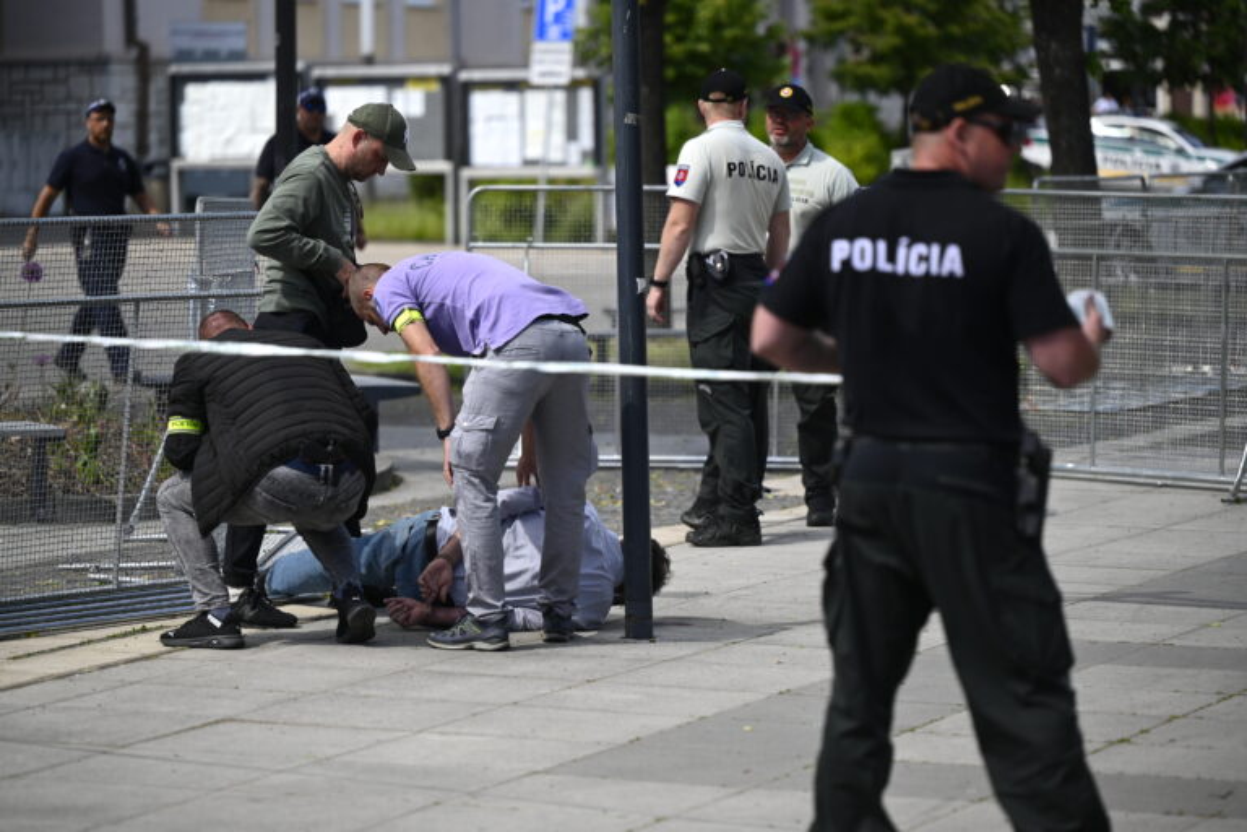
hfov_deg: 15.2
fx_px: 4676
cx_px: 624
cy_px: 416
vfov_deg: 10.2
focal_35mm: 135
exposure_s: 1/400
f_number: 2.8
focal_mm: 135
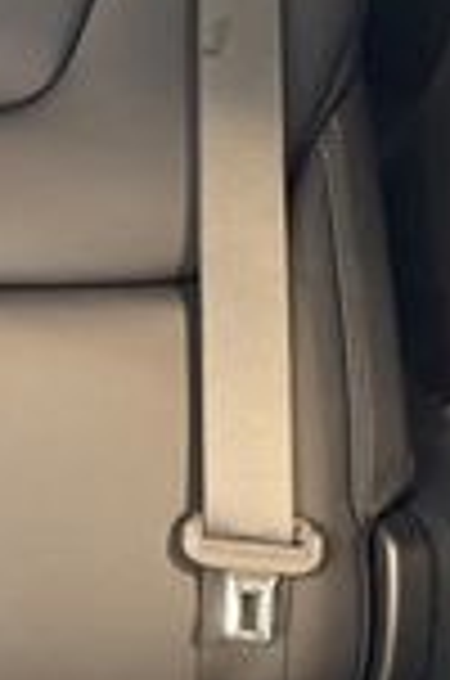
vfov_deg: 19.3
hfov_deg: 11.5
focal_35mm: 106
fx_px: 1997
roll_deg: -0.4
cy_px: 302
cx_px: -482
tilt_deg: -20.9
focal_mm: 6.76
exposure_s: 1/40
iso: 1000
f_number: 1.78
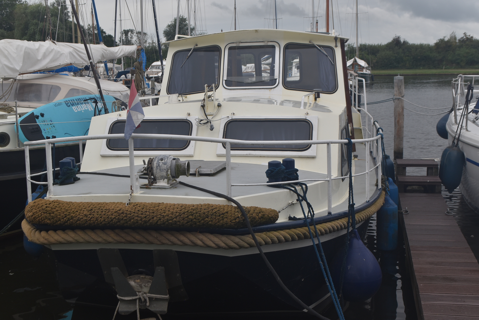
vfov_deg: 28.1
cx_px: 240
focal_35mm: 48
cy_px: 160
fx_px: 639
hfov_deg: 41.1
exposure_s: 1/250
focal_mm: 32
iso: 250
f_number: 8
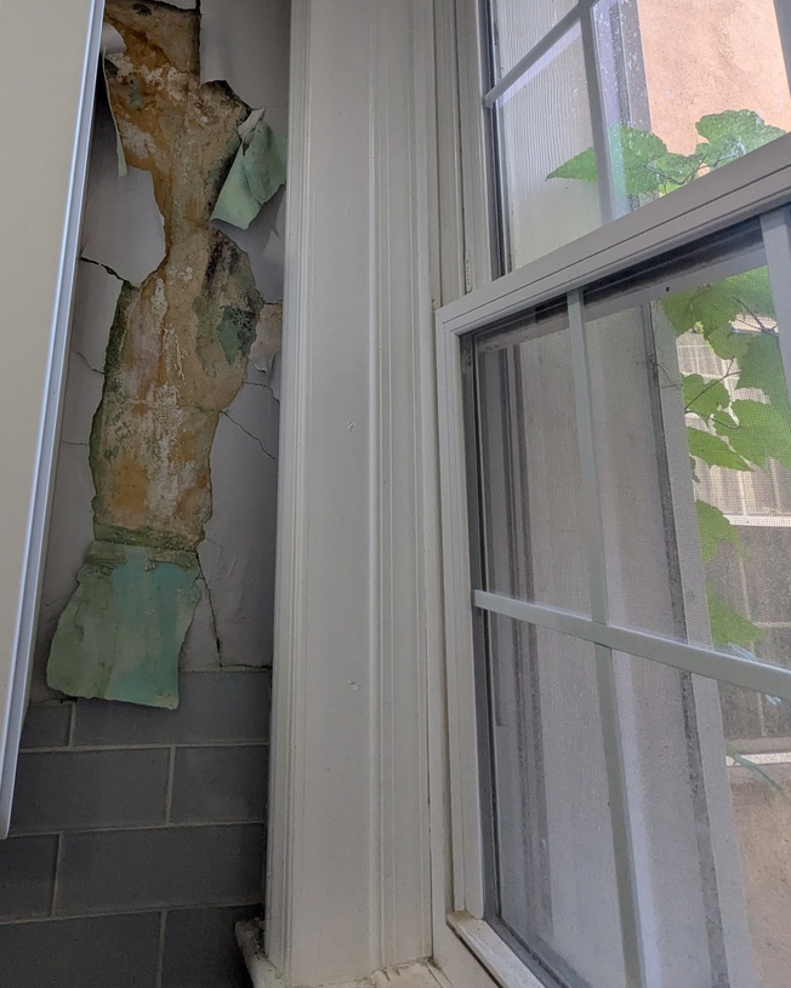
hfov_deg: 59.2
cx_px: 250
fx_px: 673
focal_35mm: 23
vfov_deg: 70.1
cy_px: 313
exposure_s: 1/120
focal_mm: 2.35
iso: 217
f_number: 2.2
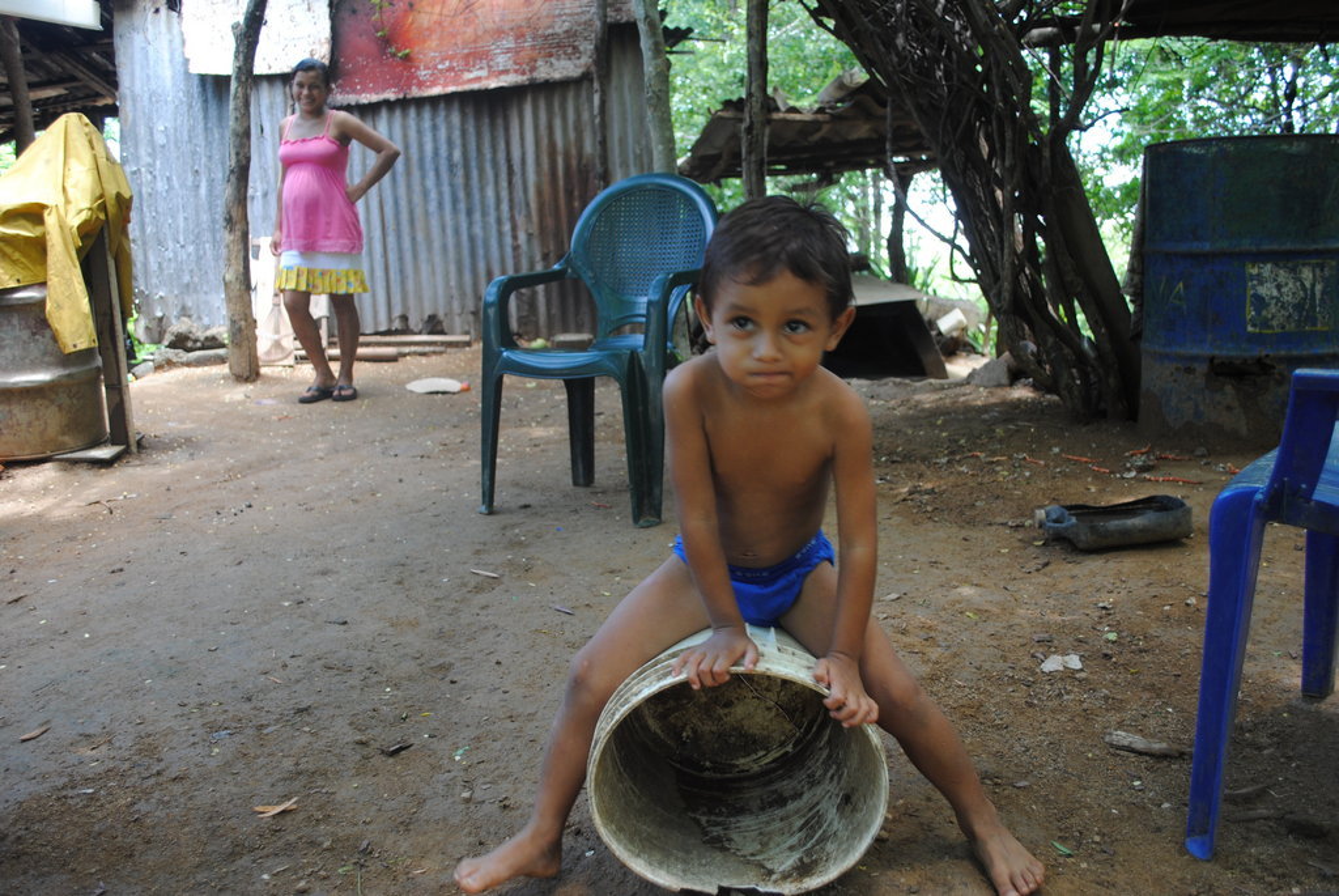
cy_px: 448
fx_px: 1229
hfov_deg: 57.2
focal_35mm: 33
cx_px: 670
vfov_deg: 40.1
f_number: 4
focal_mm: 22
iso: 200
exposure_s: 1/60
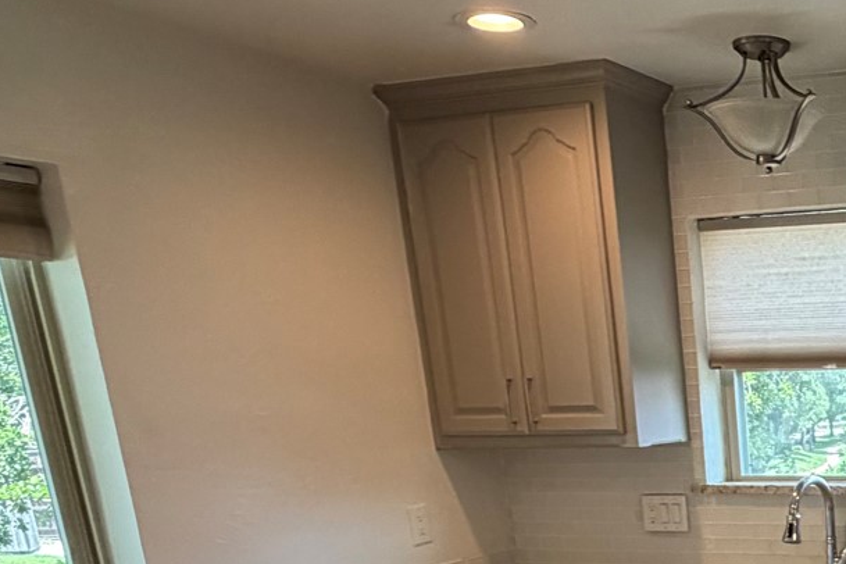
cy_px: 679
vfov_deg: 24.8
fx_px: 1151
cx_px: 971
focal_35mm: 49
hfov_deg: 33.9
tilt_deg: -15.3
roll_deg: +1.0
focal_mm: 2.22
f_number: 2.2
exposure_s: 1/120
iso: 200
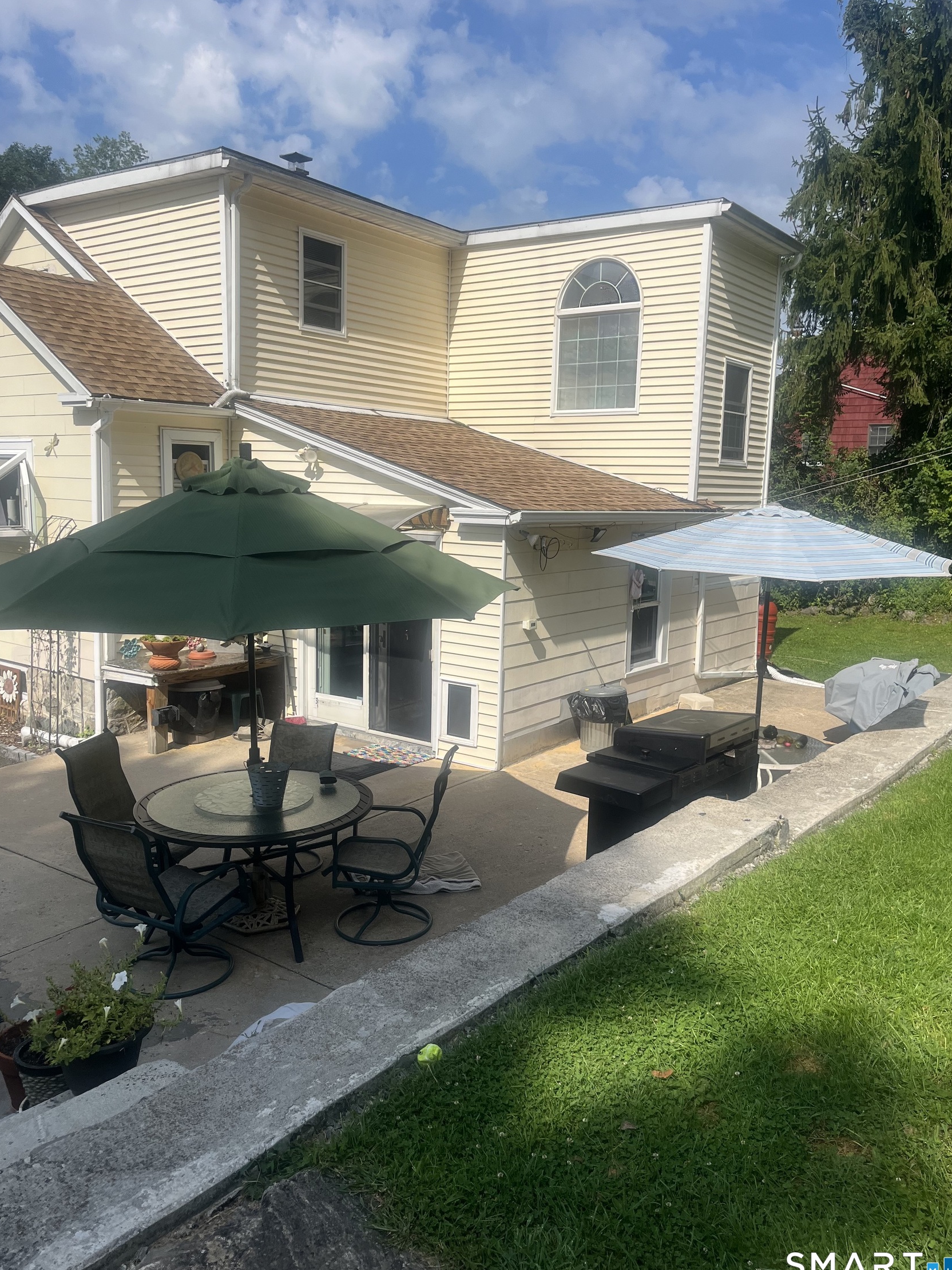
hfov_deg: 51.3
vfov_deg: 65.3
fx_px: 990
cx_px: 491
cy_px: 631
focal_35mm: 27
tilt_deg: -9.6
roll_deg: -3.1
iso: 50
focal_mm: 5.1
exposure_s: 1/4651
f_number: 1.6
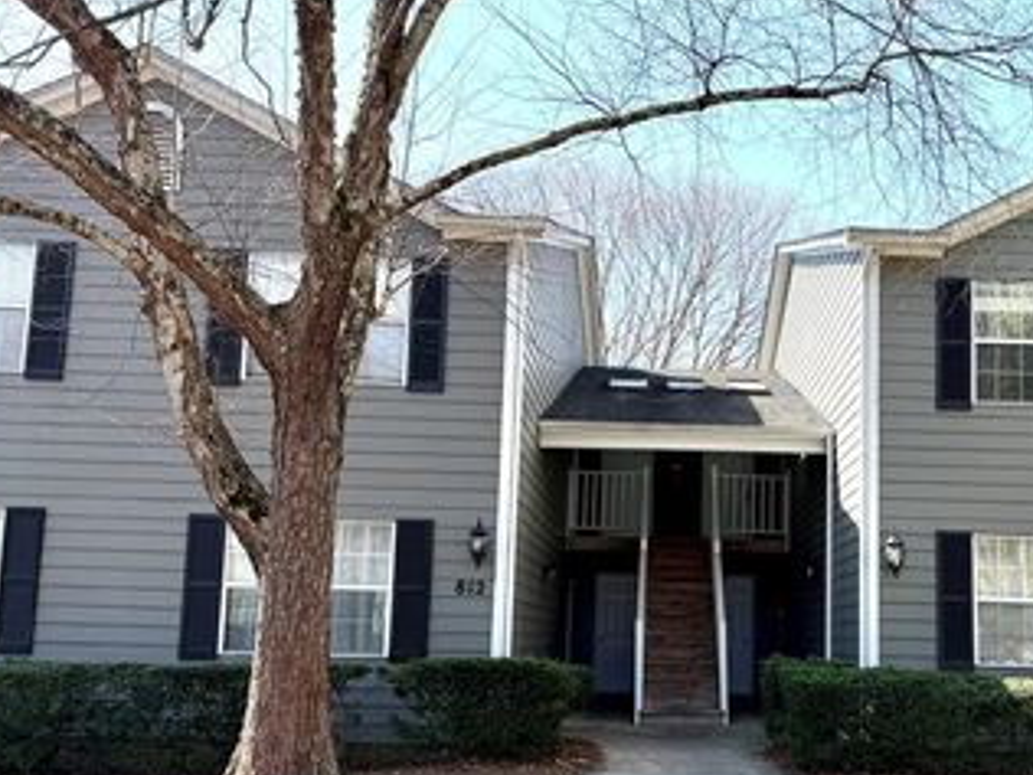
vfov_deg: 37.5
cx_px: 719
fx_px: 1134
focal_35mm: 38
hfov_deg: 47.9
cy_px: 486
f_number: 1.78
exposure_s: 1/2053
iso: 80
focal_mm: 6.76
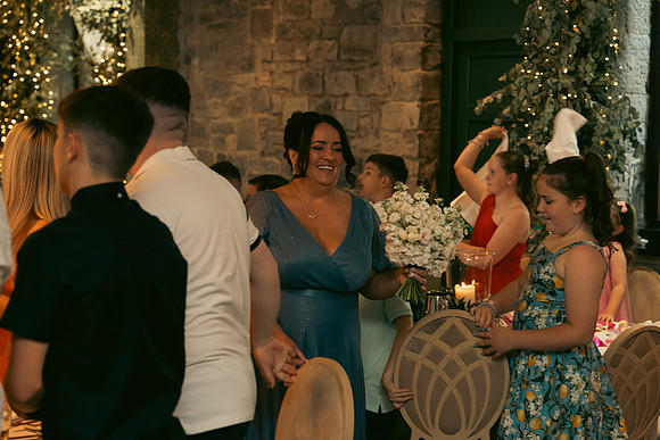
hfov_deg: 28.8
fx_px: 1284
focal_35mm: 70
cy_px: 220
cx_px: 330
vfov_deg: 19.5
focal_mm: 70
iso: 2500
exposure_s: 1/160
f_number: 3.5
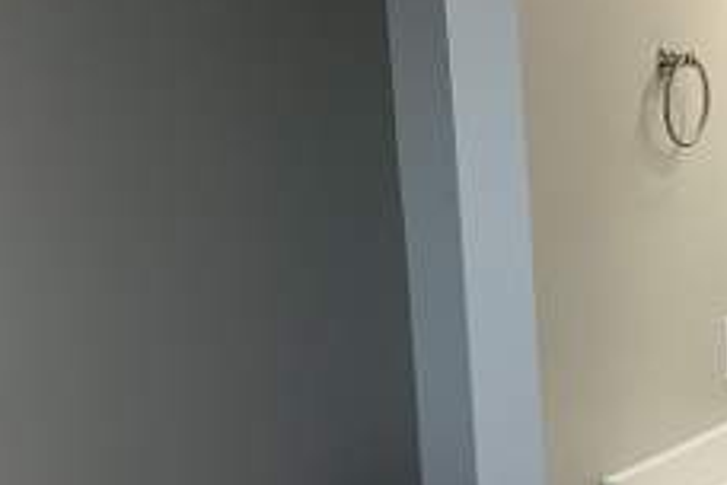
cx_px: 635
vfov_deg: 19.7
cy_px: 434
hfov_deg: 28.7
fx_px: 1373
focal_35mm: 68
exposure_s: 1/120
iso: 50
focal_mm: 3.3
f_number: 2.4
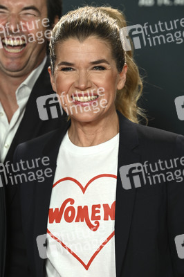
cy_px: 138
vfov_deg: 12.1
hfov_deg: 8.1
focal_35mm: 170
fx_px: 1305
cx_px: 92
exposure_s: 1/350
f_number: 5.6
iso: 1600
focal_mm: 170
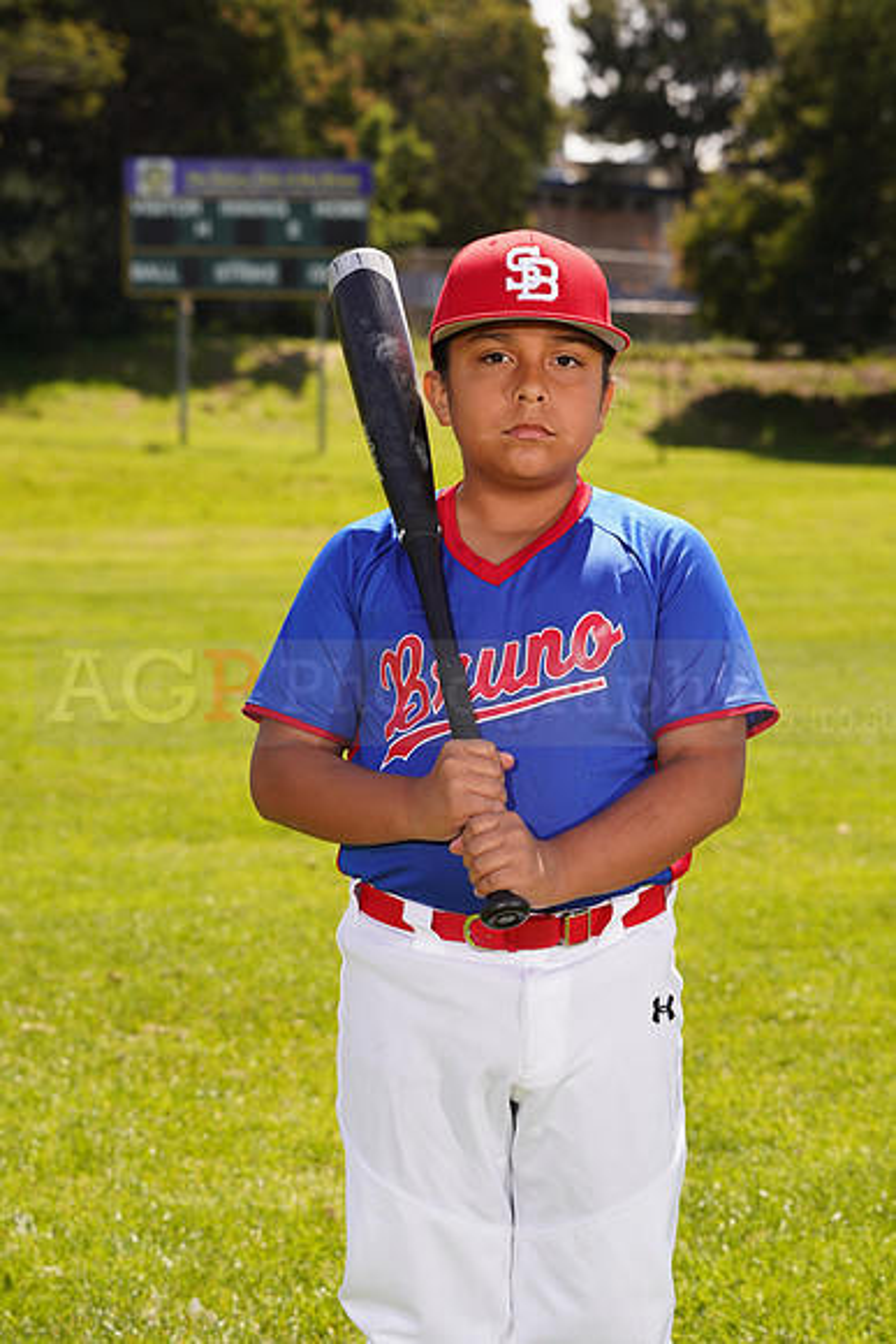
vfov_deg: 20.4
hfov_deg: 13.7
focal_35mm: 100
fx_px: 3731
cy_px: 672
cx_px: 448
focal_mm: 100
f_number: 9
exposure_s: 1/160
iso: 100
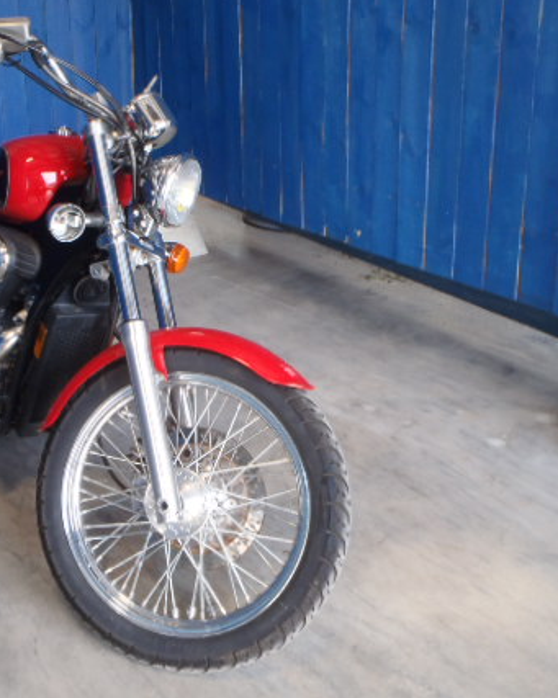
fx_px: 847
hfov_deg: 35.8
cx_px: 152
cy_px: 319
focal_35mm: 41
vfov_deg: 44.8
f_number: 3.5
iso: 125
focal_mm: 5
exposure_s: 1/30
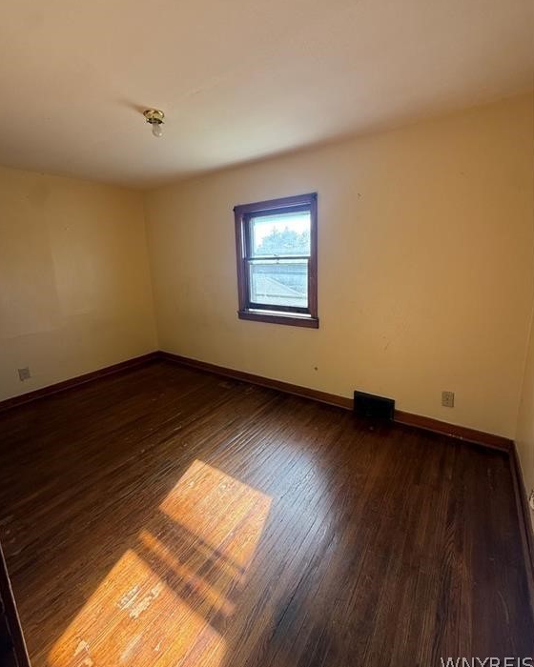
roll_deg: +1.9
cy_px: 315
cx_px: 265
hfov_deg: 84.0
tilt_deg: -11.3
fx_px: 296
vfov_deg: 96.7
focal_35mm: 15
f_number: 2.2
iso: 100
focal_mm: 2.22
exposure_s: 1/99
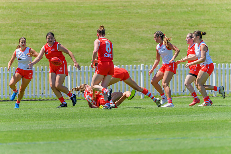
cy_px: 81
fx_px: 4381
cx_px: 110
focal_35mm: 683
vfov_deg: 2.0
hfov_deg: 3.0
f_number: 7.1
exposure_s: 1/2000
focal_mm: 600
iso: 800
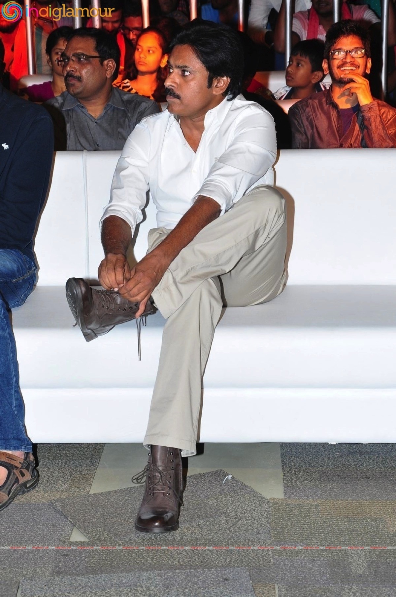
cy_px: 298
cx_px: 198
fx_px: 1439
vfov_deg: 23.4
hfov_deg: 15.7
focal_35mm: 87
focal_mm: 58
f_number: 8
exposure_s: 1/125
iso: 500
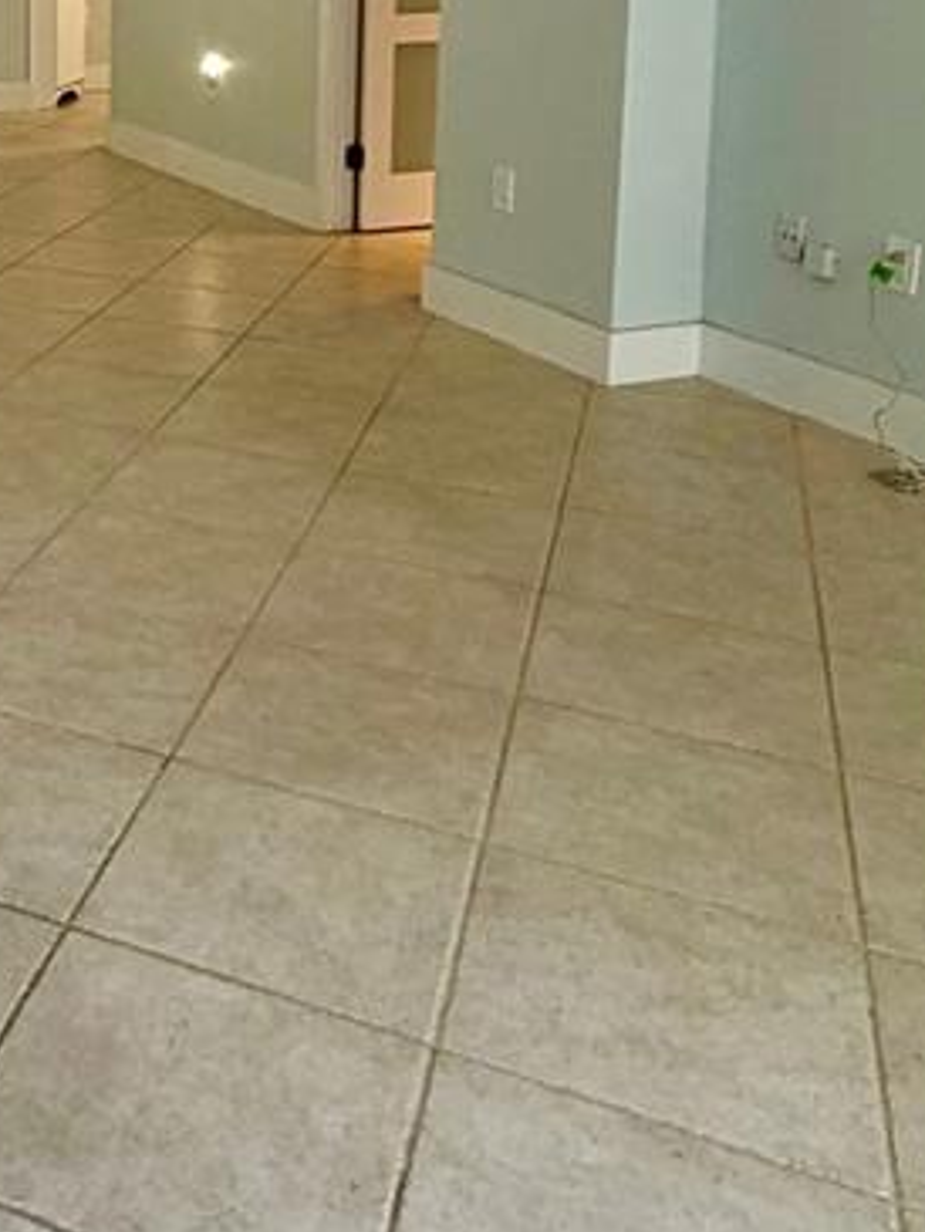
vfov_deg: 37.6
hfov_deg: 27.5
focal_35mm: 46
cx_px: -206
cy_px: 51
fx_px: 1638
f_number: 2.2
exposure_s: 1/120
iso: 160
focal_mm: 2.22
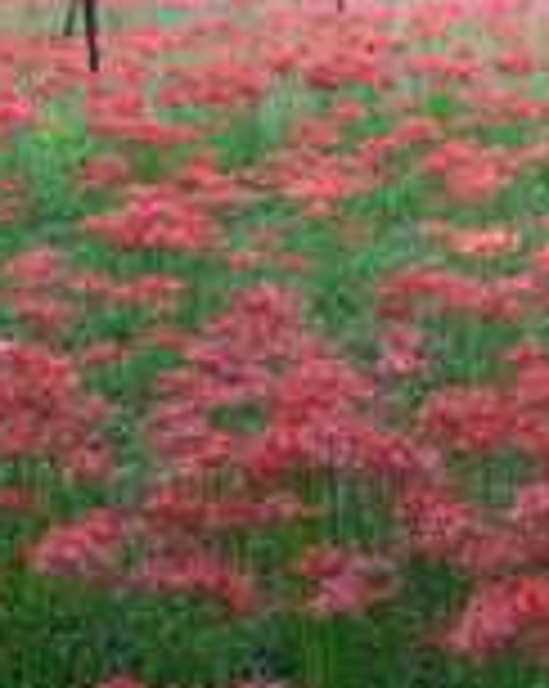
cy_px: 288
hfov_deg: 10.7
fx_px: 2910
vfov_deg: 13.5
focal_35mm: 143
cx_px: 446
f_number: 3.2
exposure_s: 1/40
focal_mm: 7.4
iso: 80
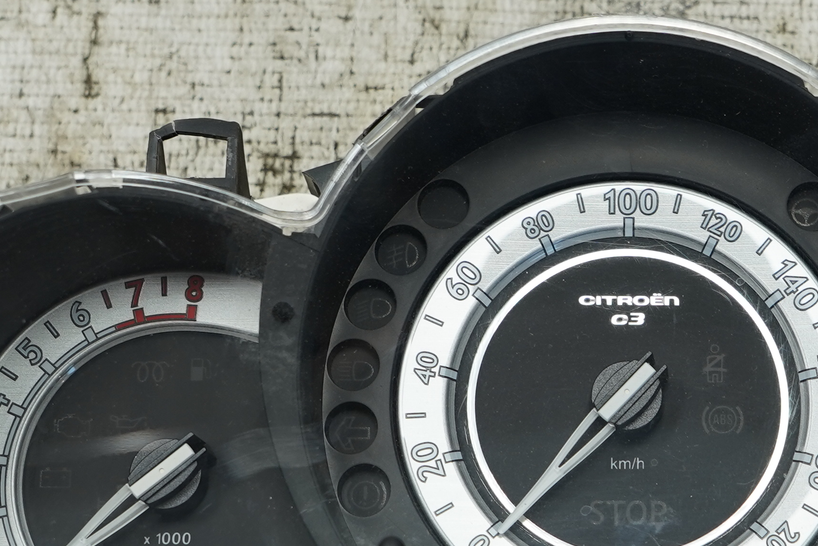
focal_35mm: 92
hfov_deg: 21.9
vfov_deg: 14.8
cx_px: 640
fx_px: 2090
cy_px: 389
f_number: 4
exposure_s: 1/60
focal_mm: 27
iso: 200
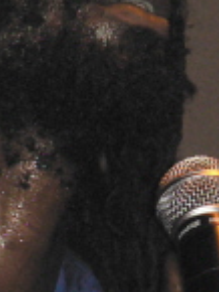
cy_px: 216
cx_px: 17
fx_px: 5837
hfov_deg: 2.1
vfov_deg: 2.9
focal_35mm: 693
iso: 400
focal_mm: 30.4
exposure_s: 1/60
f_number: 3.3
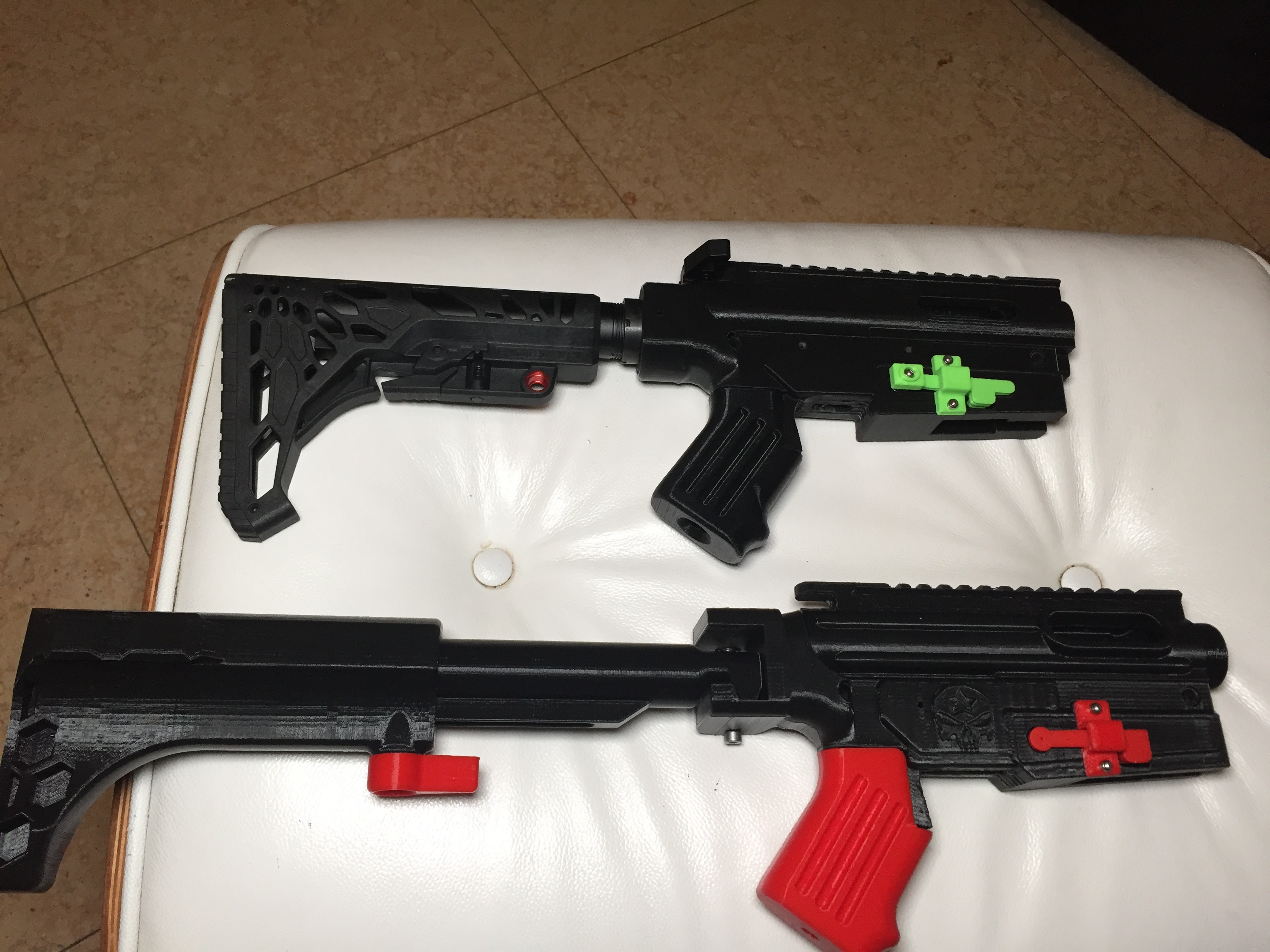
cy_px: 476
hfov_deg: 61.7
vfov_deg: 48.2
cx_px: 635
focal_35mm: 29
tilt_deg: -63.6
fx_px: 1064
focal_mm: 4.15
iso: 64
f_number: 2.2
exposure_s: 1/33
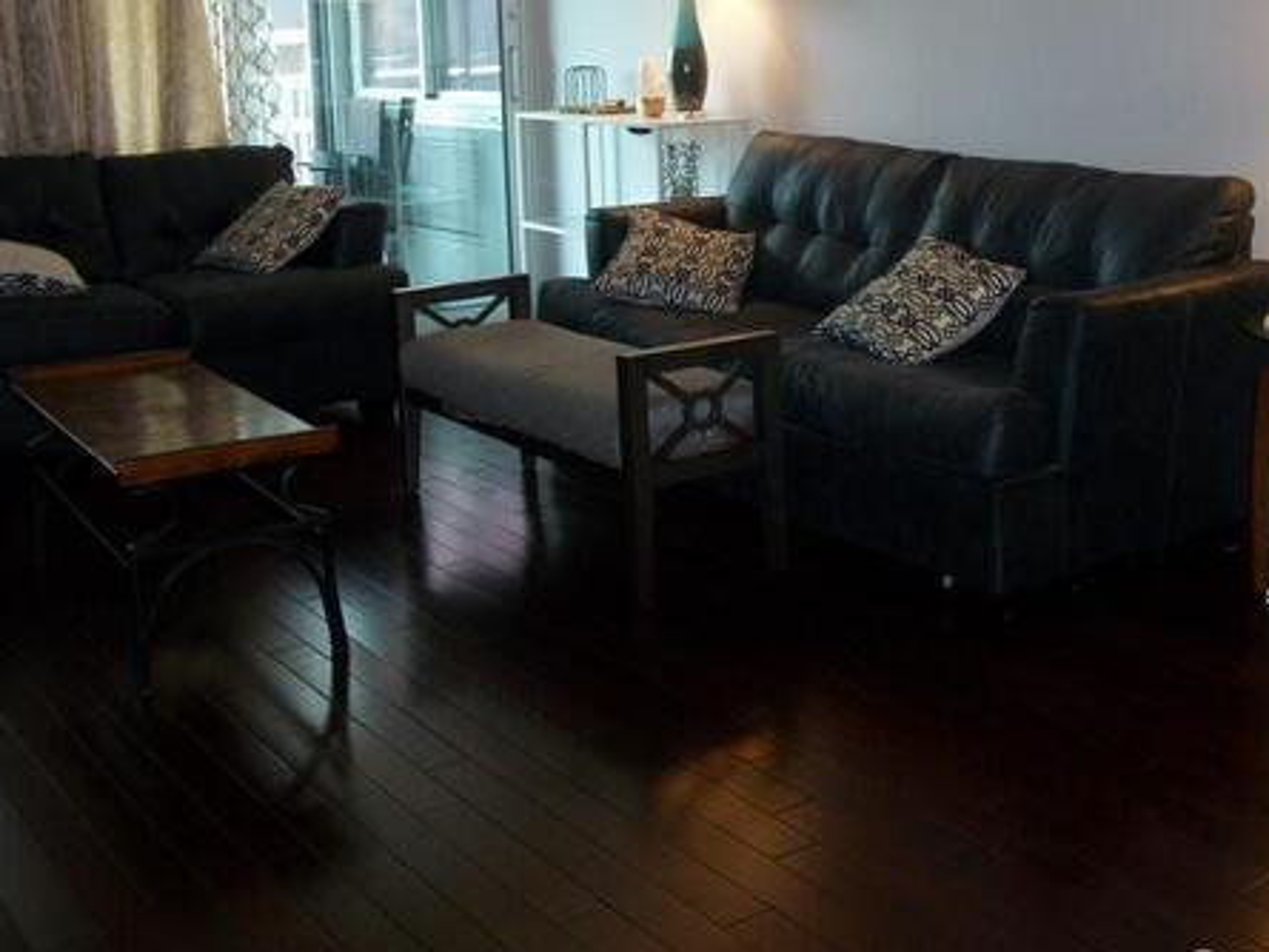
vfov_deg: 31.3
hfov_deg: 41.1
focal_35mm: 46
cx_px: 753
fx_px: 1687
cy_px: 319
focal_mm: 5.7
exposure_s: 1/60
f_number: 2.9
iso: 160
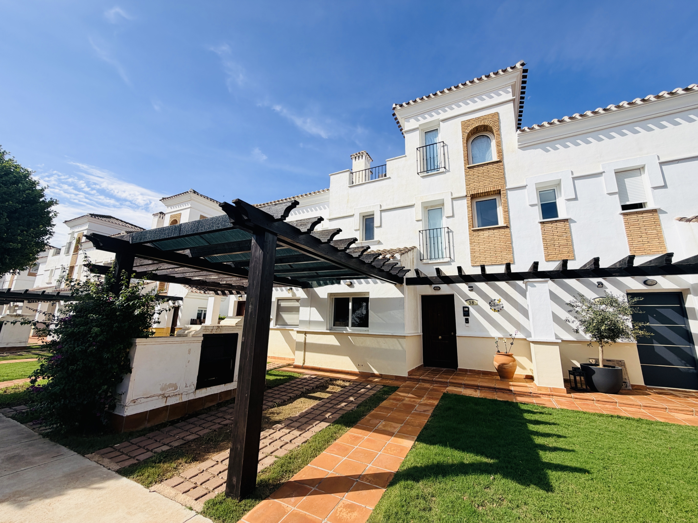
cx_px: 349
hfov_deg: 102.1
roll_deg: -1.9
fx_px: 282
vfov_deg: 85.7
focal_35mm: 14
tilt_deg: +12.7
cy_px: 262
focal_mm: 2.22
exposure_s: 1/1189
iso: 20
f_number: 2.2
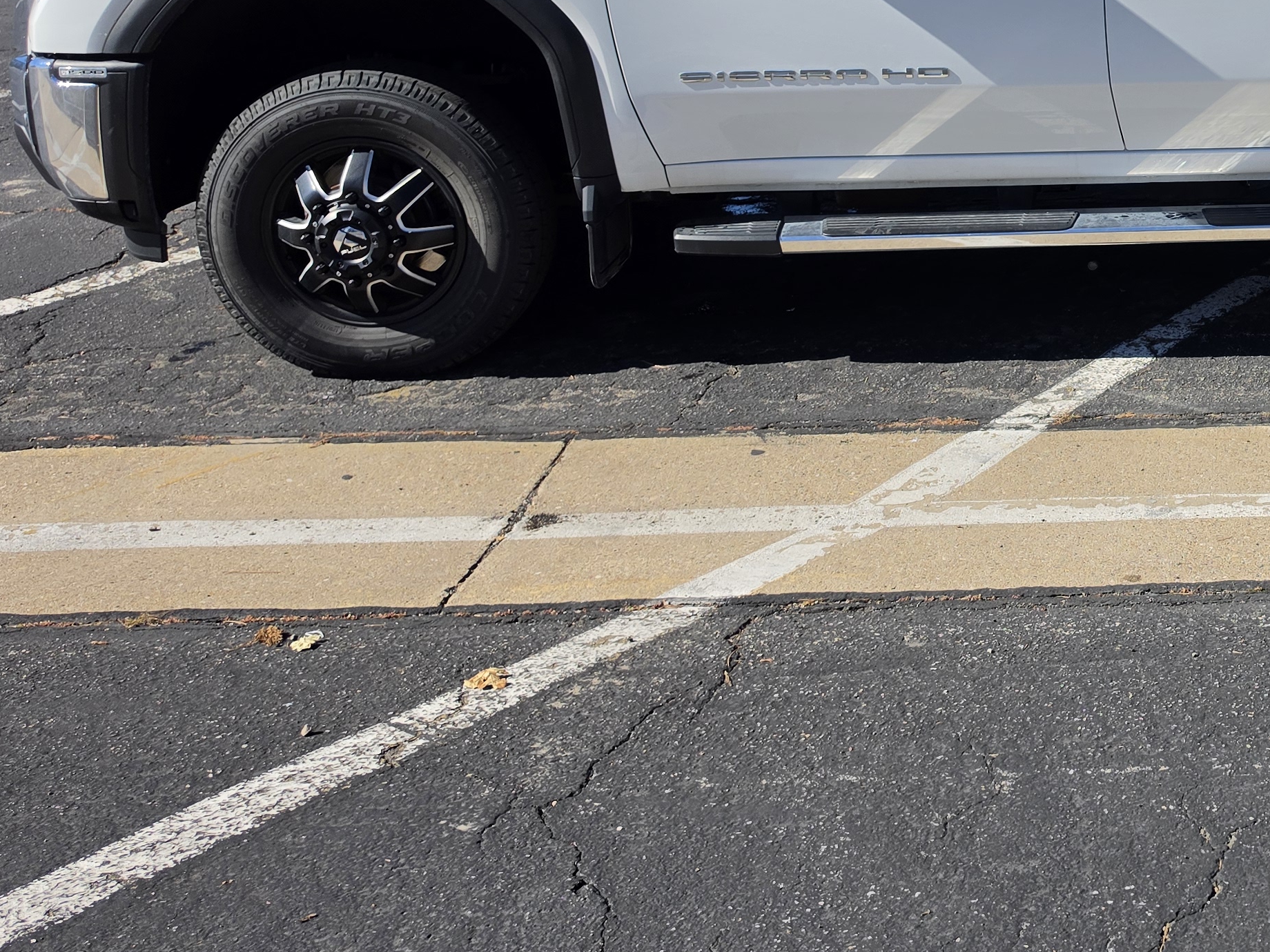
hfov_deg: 34.6
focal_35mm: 50
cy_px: 81
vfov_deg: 27.9
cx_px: 1279
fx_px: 1834
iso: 64
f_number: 1.4
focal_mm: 6.5
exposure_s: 1/7622
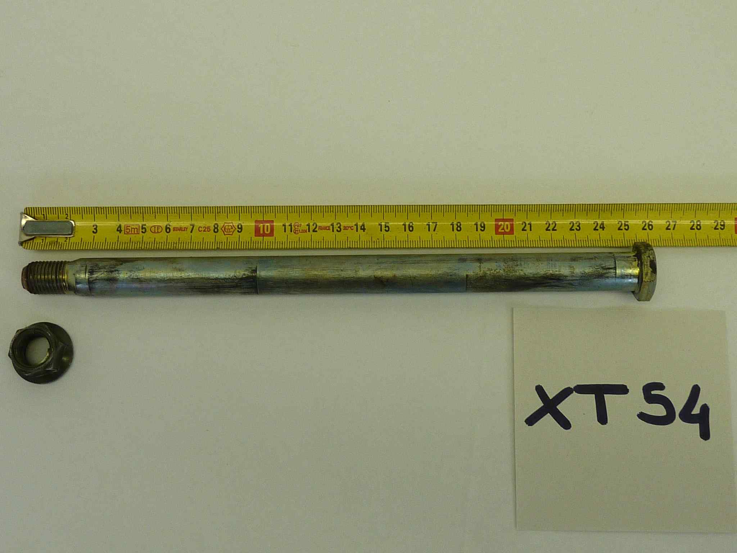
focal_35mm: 48
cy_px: 276
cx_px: 368
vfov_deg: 30.3
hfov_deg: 39.7
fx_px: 1022
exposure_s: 1/60
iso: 80
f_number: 3.3
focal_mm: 4.4
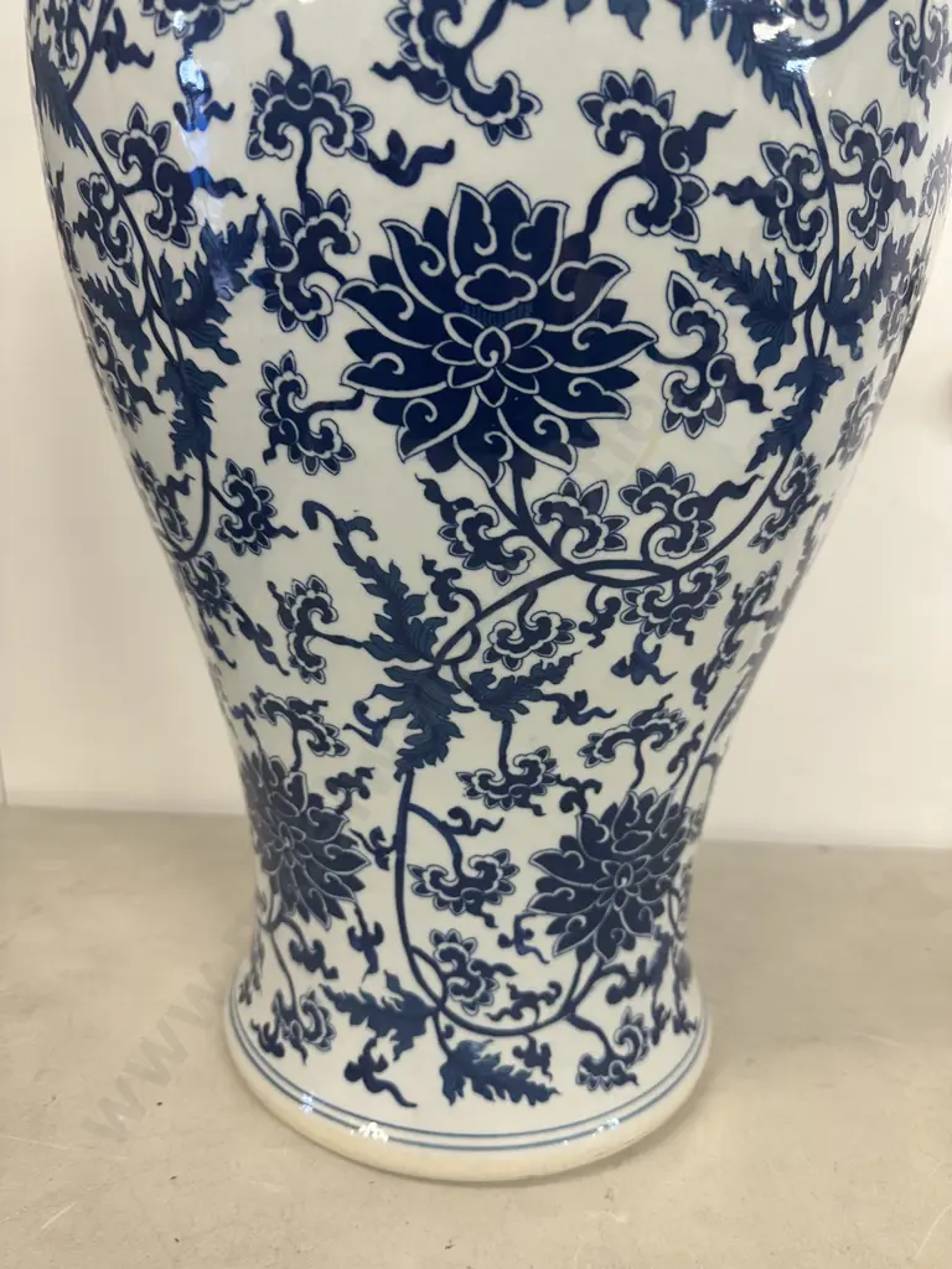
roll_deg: -0.8
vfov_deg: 71.6
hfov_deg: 56.8
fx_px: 880
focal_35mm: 24
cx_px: 476
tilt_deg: -13.7
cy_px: 634
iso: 160
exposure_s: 1/50
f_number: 1.78
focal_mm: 6.86
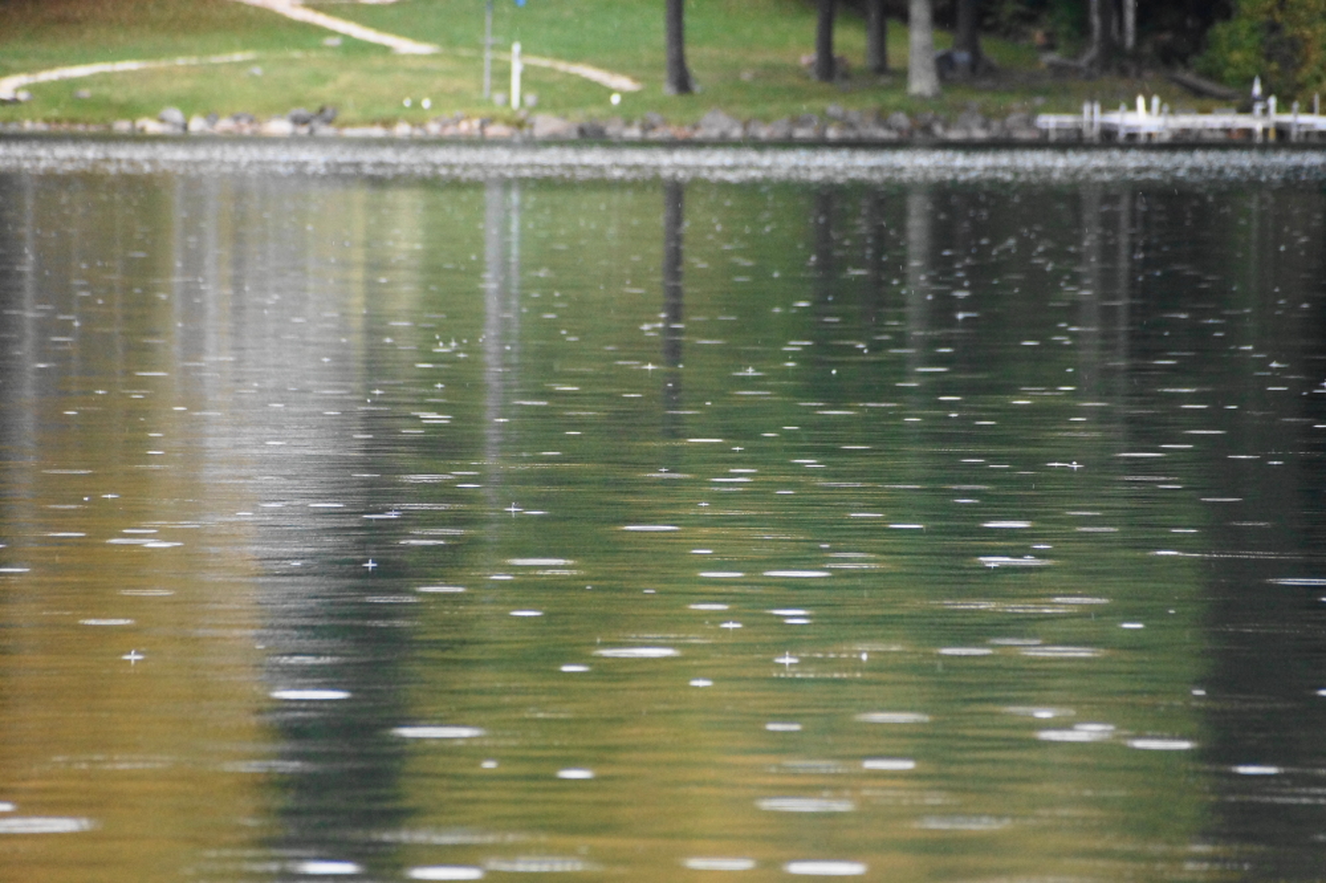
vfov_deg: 3.7
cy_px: 442
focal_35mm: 375
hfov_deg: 5.5
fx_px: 13807
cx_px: 663
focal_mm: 250
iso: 1600
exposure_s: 1/400
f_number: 6.3
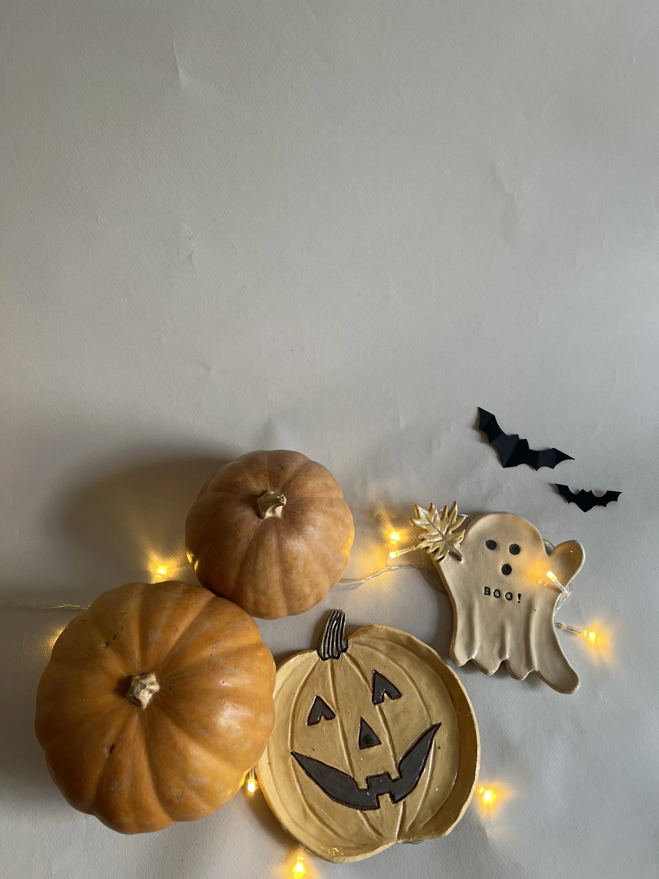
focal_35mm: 26
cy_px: 440
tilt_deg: -63.6
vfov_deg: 67.3
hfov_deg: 53.1
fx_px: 660
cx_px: 330
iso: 100
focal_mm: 5.7
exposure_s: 1/100
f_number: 1.5
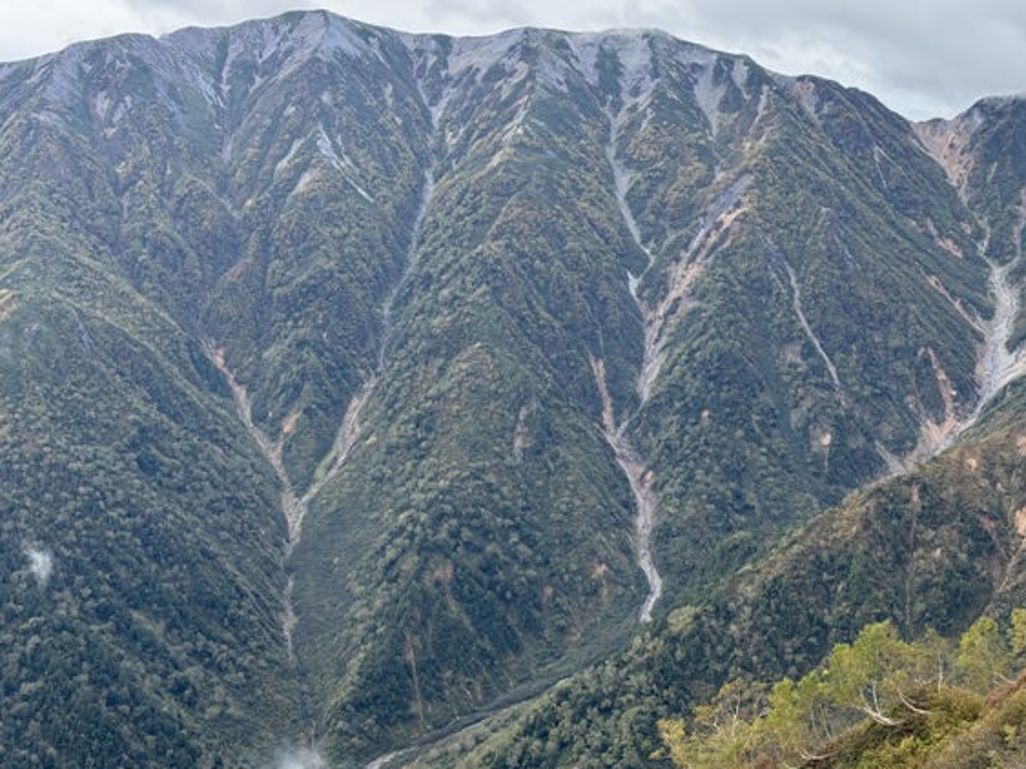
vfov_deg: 26.5
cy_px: 343
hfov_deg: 34.9
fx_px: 1630
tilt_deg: -5.3
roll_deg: -0.3
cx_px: 482
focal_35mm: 55
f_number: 1.78
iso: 64
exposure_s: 1/1059
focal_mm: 6.76
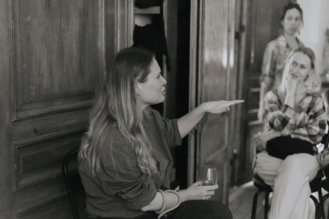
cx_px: 164
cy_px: 110
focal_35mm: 50
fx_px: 457
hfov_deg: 39.6
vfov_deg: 27.0
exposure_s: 1/100
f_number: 1.8
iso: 5000
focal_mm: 50
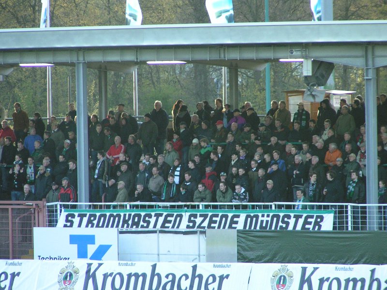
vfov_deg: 4.2
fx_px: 3969
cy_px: 145
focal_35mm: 355
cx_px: 194
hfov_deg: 5.6
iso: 200
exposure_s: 1/200
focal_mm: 54.2
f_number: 3.5
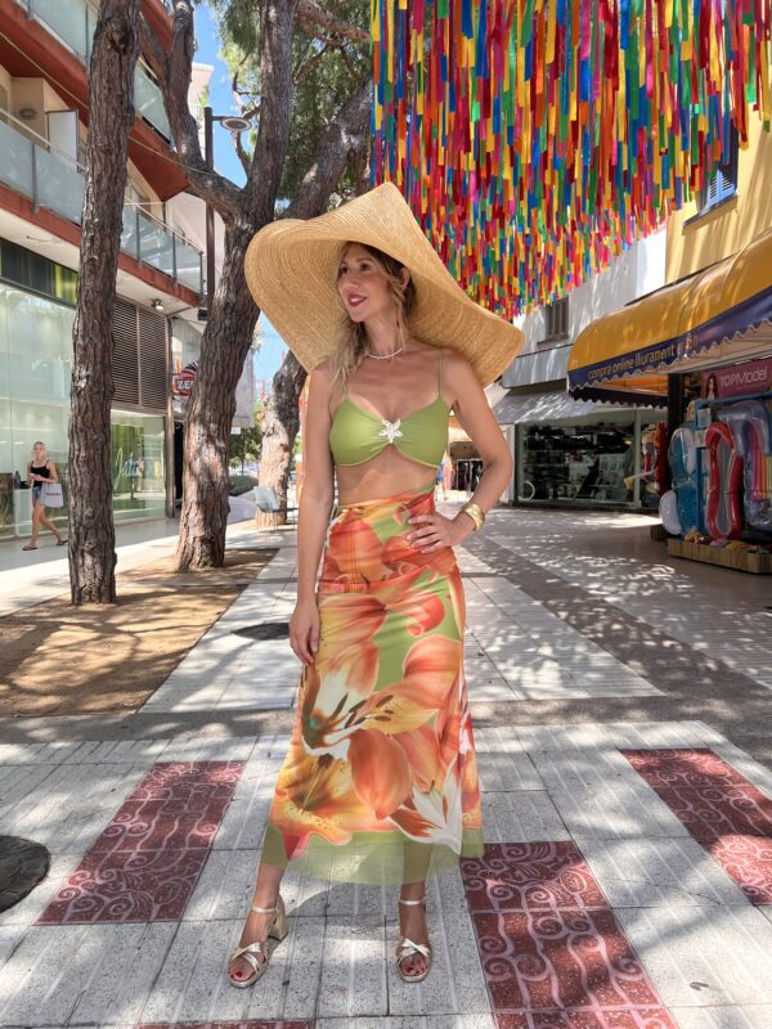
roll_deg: +1.1
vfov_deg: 67.3
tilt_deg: -2.6
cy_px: 514
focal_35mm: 26
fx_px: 773
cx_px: 386
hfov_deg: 53.1
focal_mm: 5.7
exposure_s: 1/709
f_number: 1.5
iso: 50
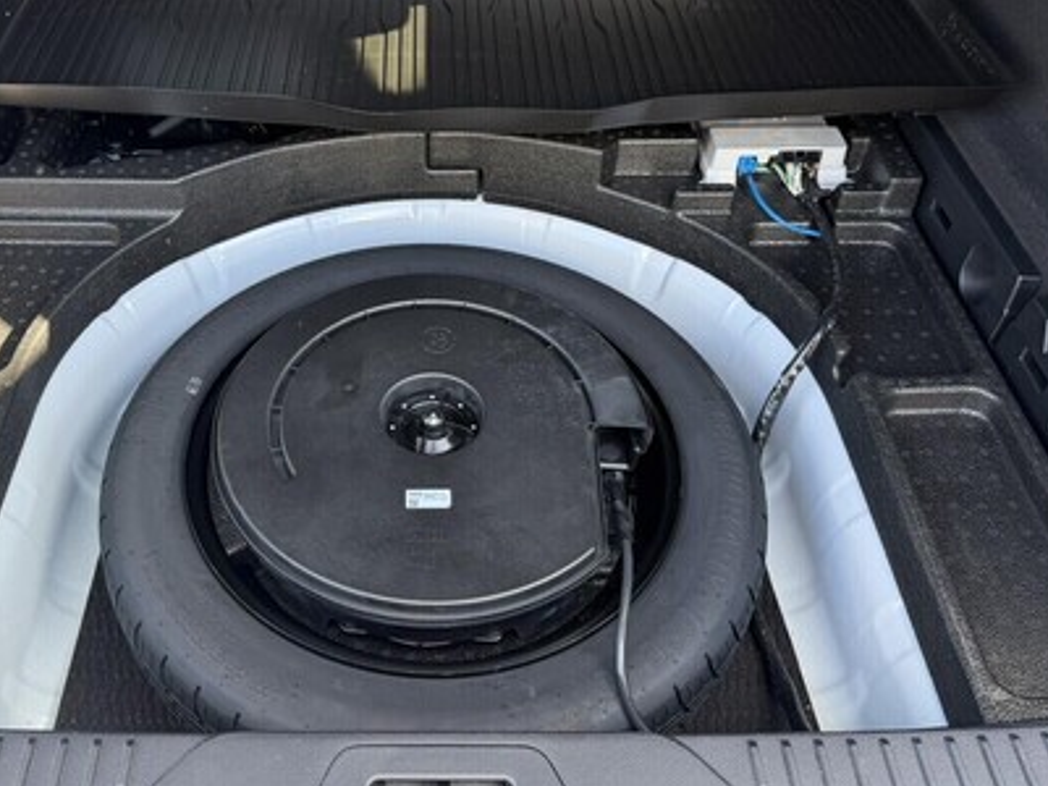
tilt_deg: -44.4
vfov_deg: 42.8
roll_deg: -0.9
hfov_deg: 55.0
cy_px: 326
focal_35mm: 33
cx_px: 422
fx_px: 999
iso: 80
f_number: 1.78
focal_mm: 6.76
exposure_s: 1/121
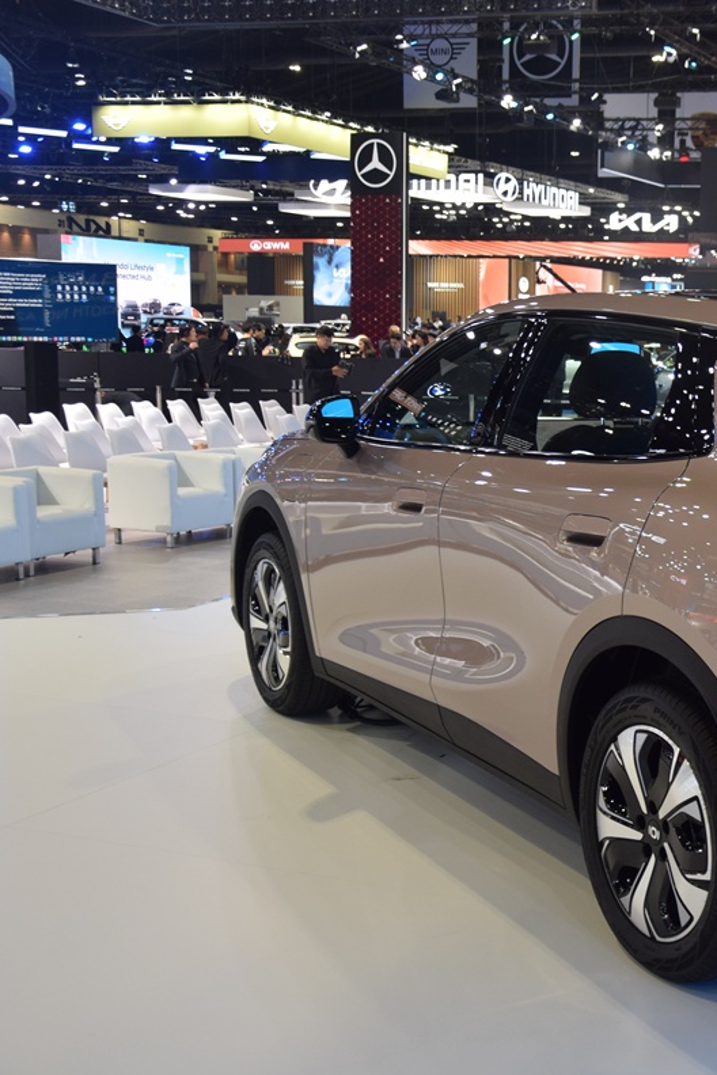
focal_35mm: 50
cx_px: 769
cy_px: 538
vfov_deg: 39.6
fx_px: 1494
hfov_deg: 25.3
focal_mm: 22
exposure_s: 1/80
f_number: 4.5
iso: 400
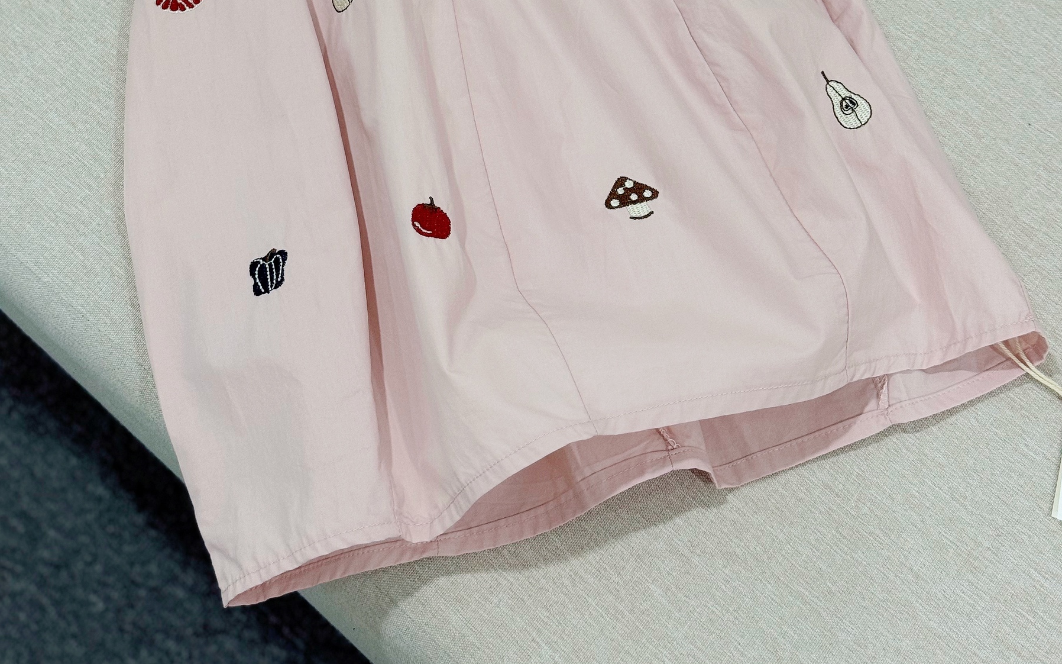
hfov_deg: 30.2
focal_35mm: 68
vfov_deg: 18.7
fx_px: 1968
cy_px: 8
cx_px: 531
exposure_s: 1/50
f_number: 1.78
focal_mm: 6.76
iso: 64
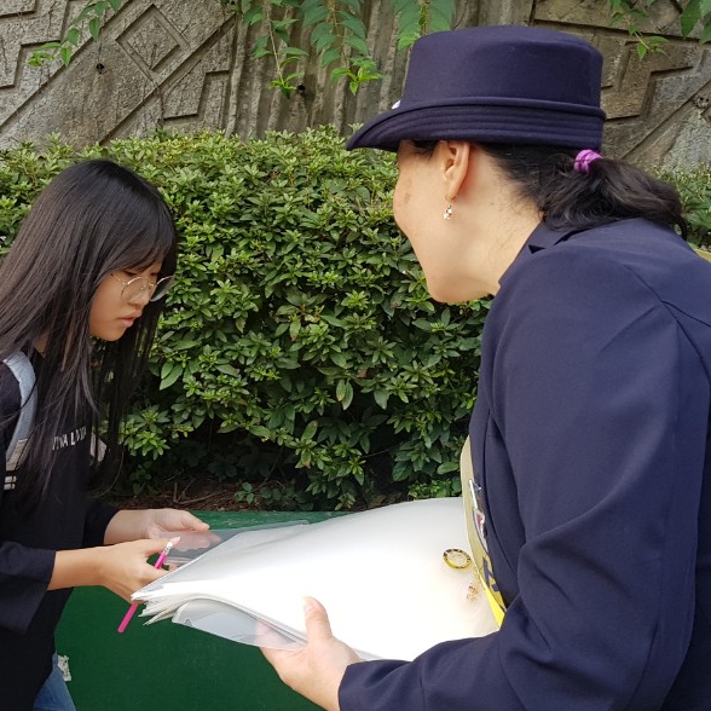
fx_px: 1162
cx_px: 247
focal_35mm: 50
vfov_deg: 34.0
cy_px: 387
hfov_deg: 33.8
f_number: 1.7
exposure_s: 1/278
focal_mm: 4.3
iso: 40
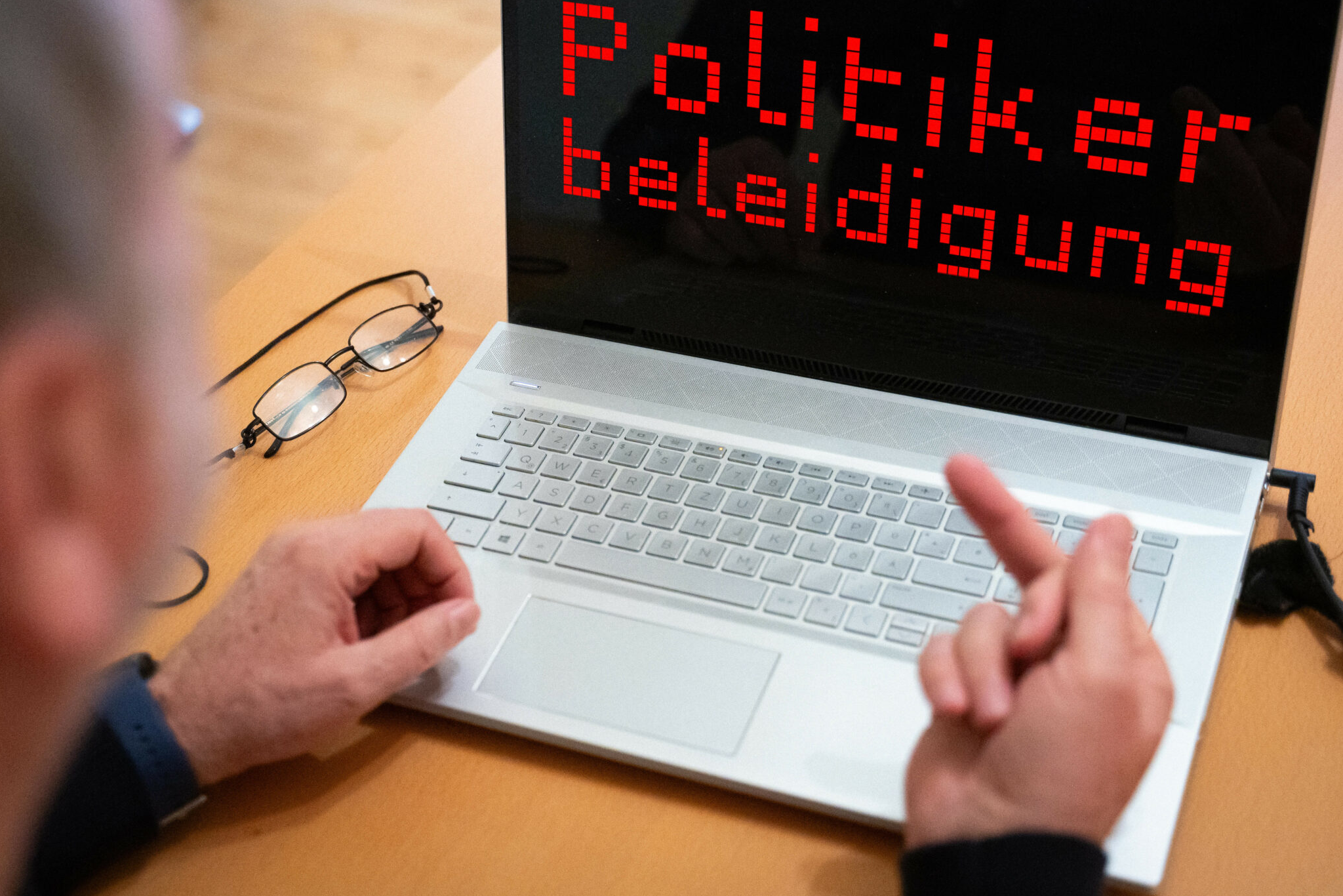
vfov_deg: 33.3
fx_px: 1492
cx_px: 668
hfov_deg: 48.5
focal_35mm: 40
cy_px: 379
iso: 250
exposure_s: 1/160
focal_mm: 32
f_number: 14
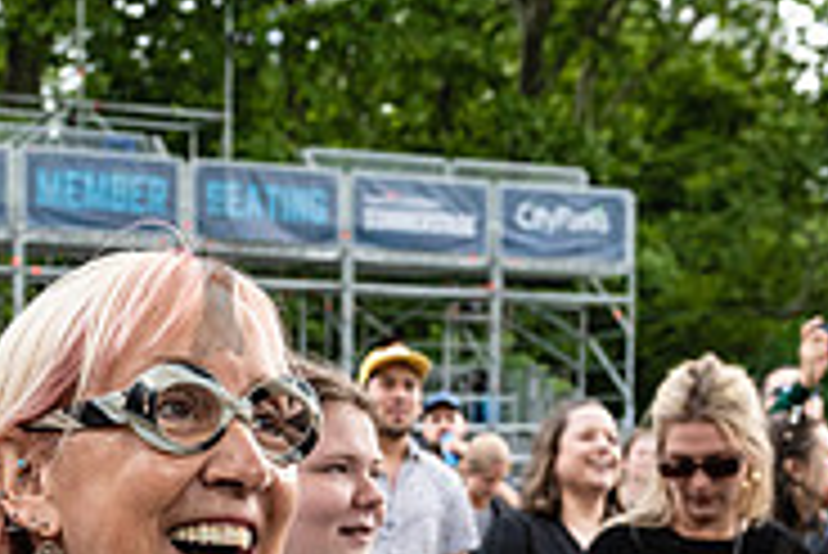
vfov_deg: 13.1
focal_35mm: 101
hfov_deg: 20.1
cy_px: 714
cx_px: 216
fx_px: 2325
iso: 640
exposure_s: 1/320
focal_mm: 32
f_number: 4.5
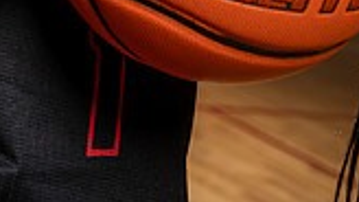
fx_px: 1284
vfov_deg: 8.4
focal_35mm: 135
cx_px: 134
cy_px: -250
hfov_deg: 15.9
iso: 125
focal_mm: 47
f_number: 5.6
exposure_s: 1/250
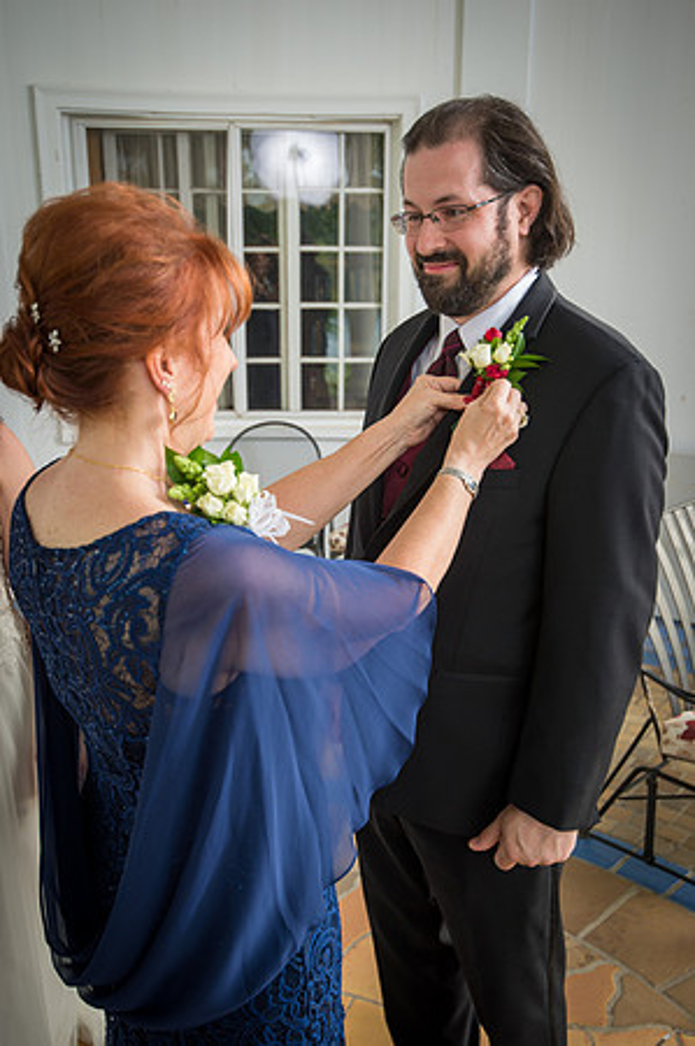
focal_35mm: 35
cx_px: 348
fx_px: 1016
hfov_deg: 37.8
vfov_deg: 54.5
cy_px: 523
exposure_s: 1/180
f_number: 4.8
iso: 400
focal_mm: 35
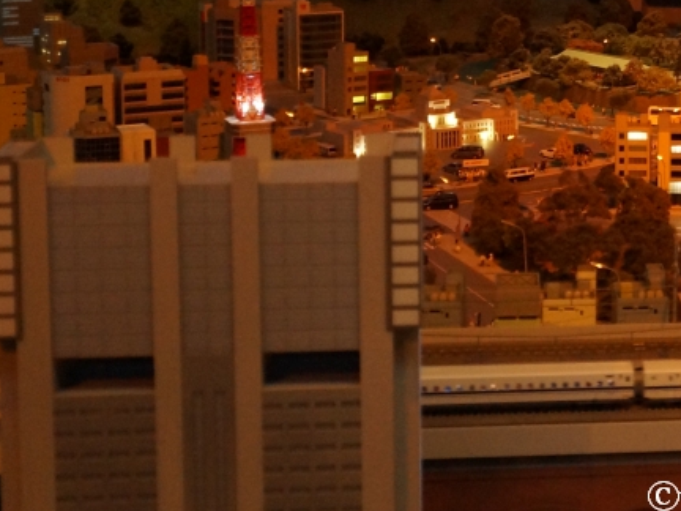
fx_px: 1773
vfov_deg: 16.1
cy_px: 17
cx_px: 694
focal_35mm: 90
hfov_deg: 21.0
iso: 3200
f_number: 4
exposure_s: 1/100
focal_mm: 27
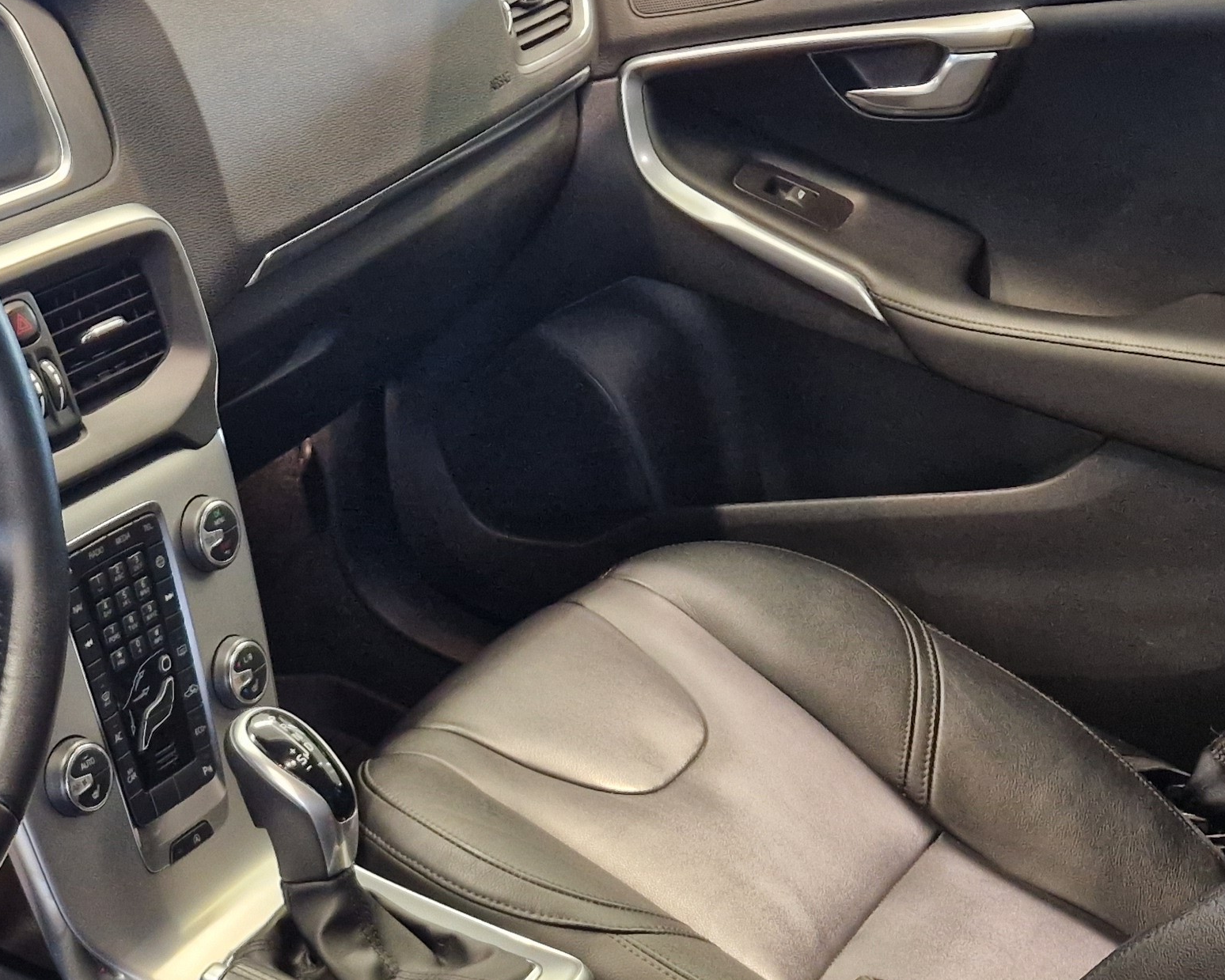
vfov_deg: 25.7
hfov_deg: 31.3
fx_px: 2103
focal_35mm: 58
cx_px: 173
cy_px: 797
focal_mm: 5.4
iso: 500
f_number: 1.8
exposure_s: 1/100
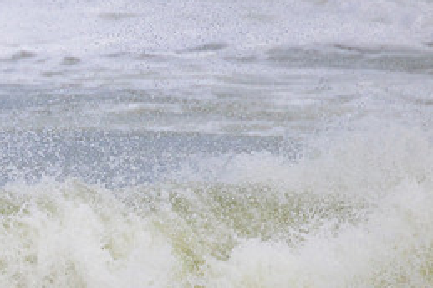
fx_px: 27965
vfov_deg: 0.6
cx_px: -118
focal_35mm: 2328
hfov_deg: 0.9
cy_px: 221
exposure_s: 1/2000
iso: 560
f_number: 11
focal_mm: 800
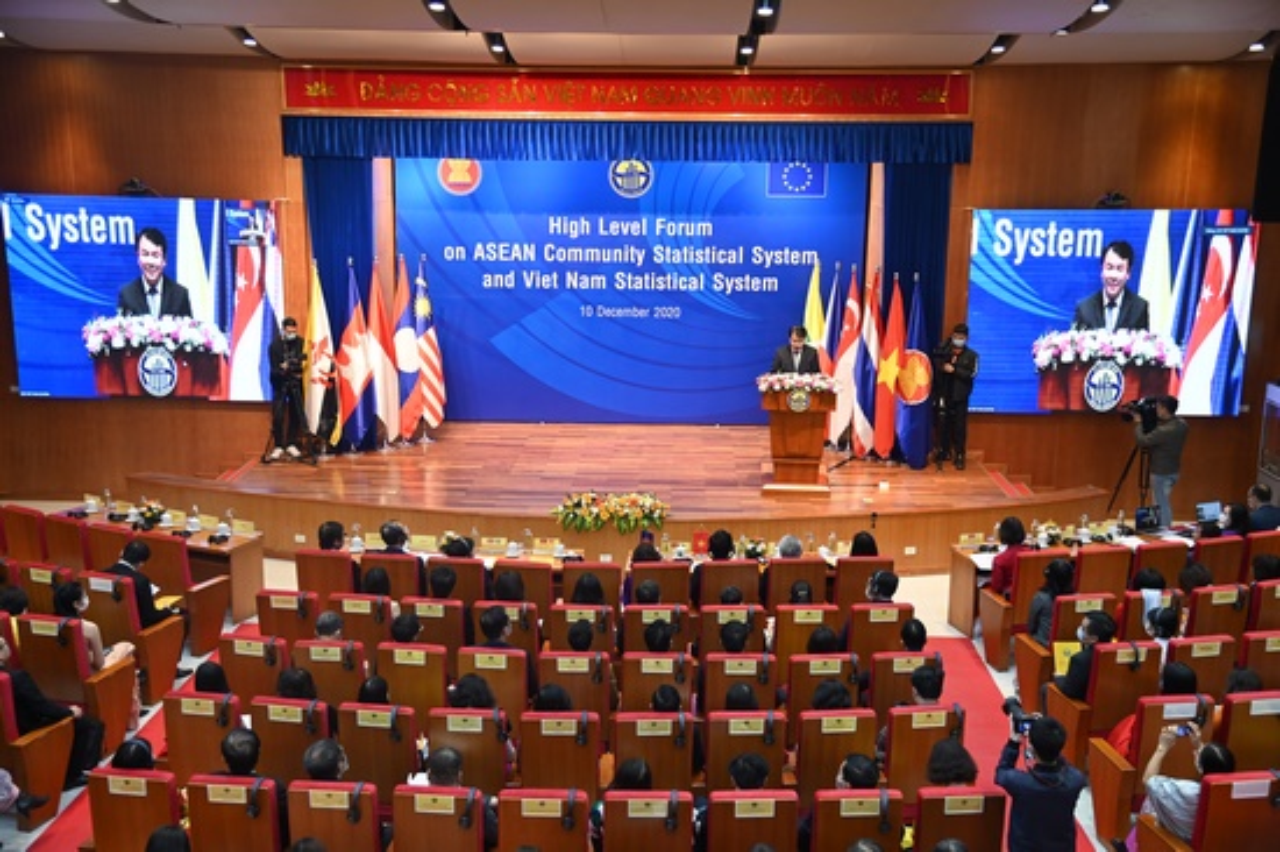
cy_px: 426
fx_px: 1350
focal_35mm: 38
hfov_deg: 50.7
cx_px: 640
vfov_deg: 35.0
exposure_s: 1/125
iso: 1800
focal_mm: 38
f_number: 4
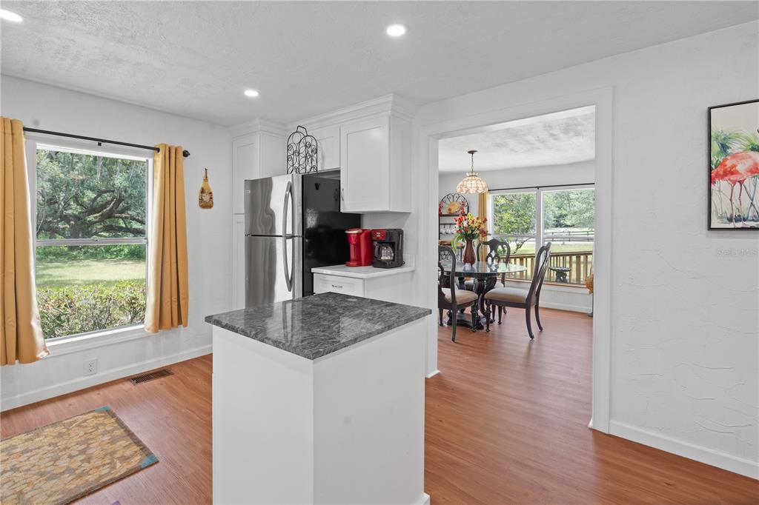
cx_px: 380
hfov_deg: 96.8
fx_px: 337
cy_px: 252
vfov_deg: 73.7
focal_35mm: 16
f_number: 9
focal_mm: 16
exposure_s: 1/5
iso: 250
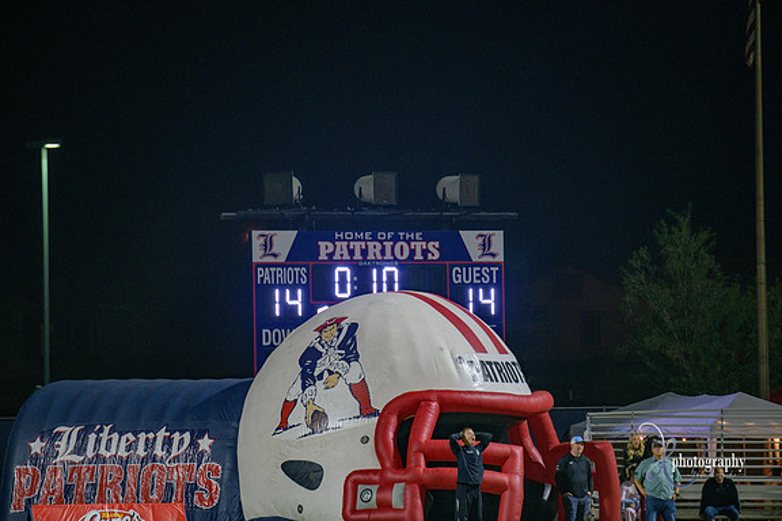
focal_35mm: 302
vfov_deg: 4.6
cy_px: 260
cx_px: 391
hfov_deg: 6.8
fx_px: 6560
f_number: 2.8
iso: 2000
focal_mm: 300
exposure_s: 1/250
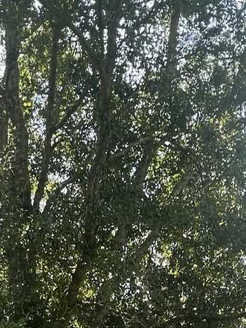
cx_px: 92
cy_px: 527
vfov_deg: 23.0
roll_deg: +2.1
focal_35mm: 63
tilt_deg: +0.1
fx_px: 596
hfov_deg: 23.3
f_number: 1.8
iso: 32
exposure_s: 1/188
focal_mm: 1.57
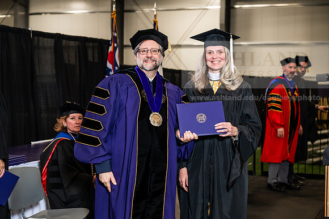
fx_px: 640
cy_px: 110
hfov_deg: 28.8
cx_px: 164
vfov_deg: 19.5
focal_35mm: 70
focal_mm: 70
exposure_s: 1/200
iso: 1250
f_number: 4.5
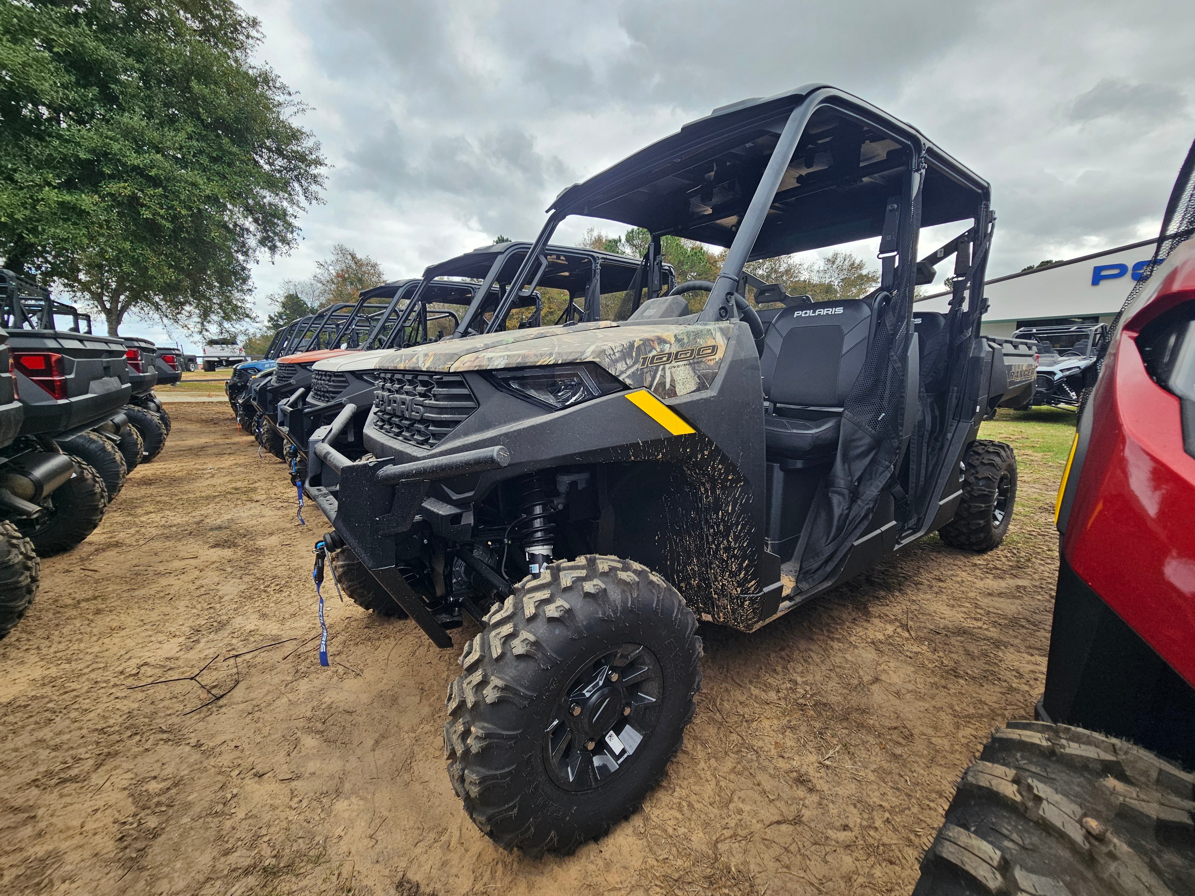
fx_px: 449
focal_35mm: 13
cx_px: 598
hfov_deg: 106.2
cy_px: 448
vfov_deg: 89.9
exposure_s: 1/479
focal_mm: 2.2
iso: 50
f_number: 2.2
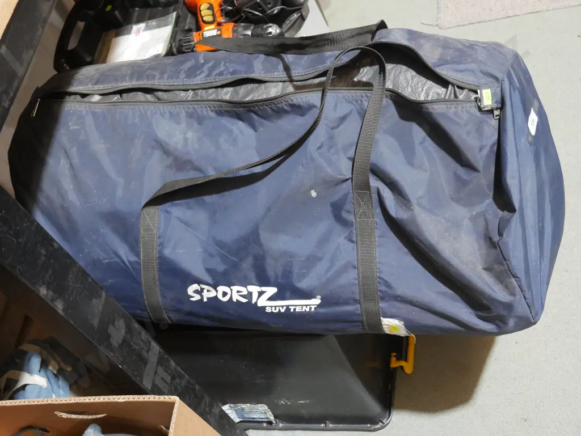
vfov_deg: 29.1
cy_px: 218
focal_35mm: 50
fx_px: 840
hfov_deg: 38.2
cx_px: 290
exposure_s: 1/60
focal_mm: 25
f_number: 5.3
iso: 2000
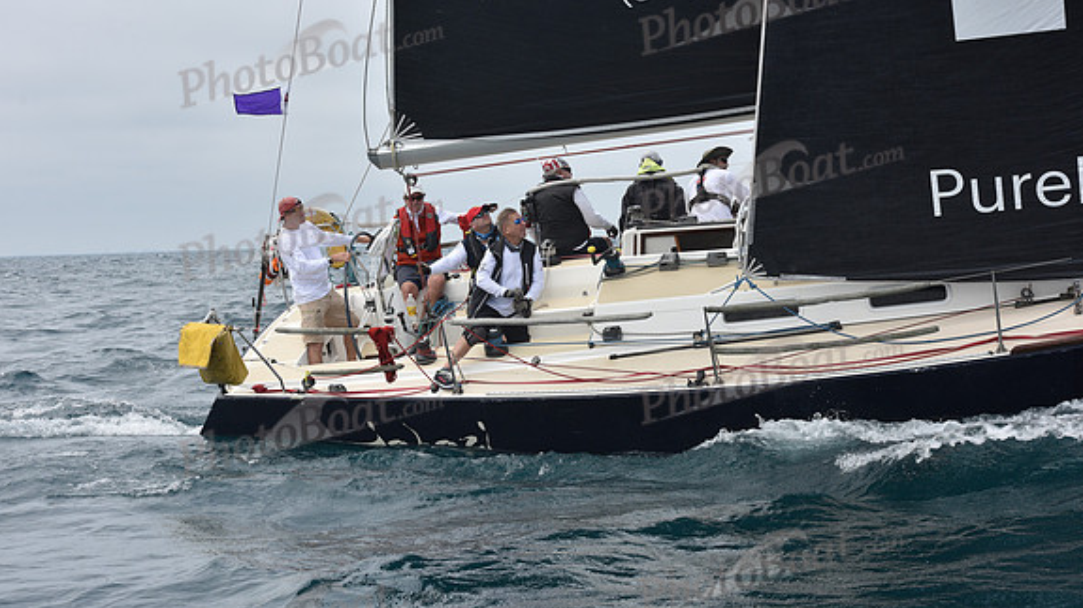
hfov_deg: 28.6
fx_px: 2124
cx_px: 542
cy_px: 304
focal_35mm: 74
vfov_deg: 16.3
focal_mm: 70
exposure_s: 1/800
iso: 250
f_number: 9
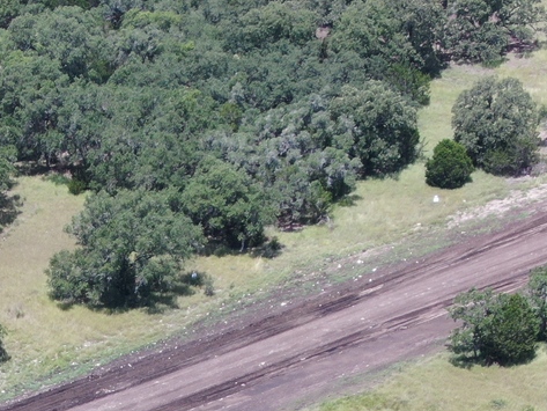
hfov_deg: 13.4
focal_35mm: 146
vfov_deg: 10.0
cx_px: 93
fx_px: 2308
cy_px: 528
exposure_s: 1/320
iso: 100
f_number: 3.8
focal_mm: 8.6
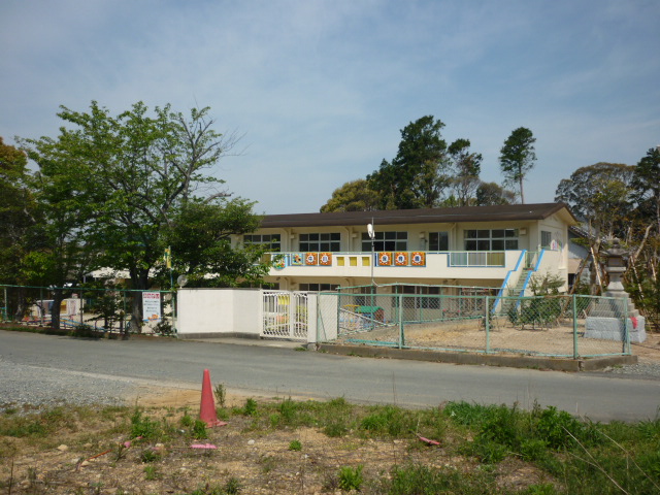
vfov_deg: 42.9
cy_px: 248
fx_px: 629
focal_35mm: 33
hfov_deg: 55.4
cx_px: 330
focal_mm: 5.5
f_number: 8
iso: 80
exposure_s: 1/250
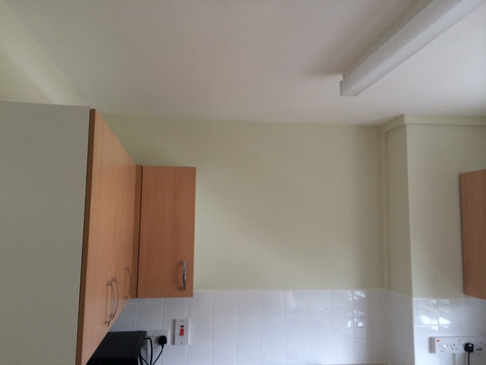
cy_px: 182
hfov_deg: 59.9
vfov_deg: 46.8
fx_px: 421
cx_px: 243
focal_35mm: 30
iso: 50
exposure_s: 1/30
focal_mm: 4.12
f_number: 2.2
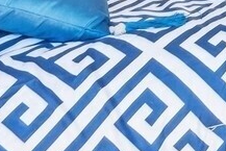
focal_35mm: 103
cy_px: -221
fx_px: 647
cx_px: 472
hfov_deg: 15.3
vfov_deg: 11.0
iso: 200
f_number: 8
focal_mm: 14
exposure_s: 1/15
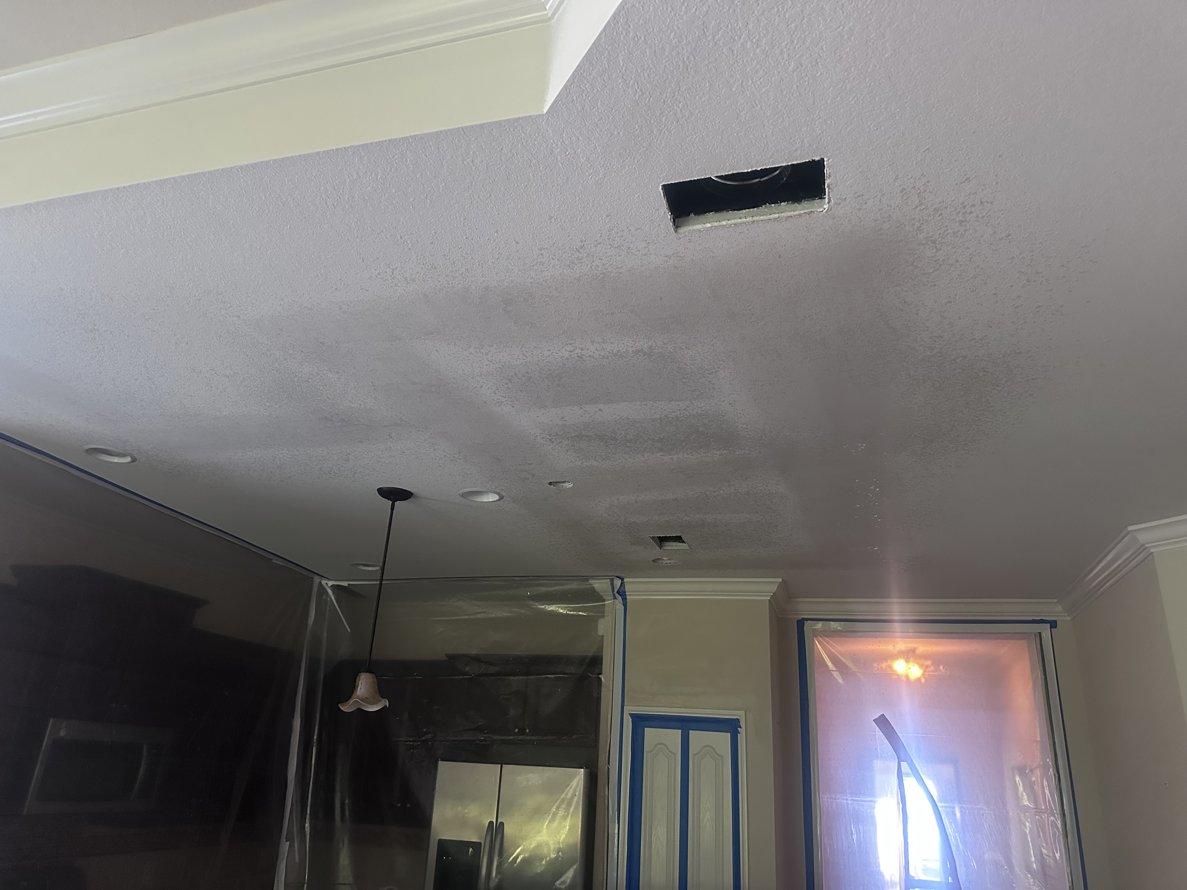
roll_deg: -2.3
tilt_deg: +20.3
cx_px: 594
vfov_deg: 56.8
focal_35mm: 24
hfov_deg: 71.6
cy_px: 445
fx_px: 823
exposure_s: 1/60
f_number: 1.78
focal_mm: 6.86
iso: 800
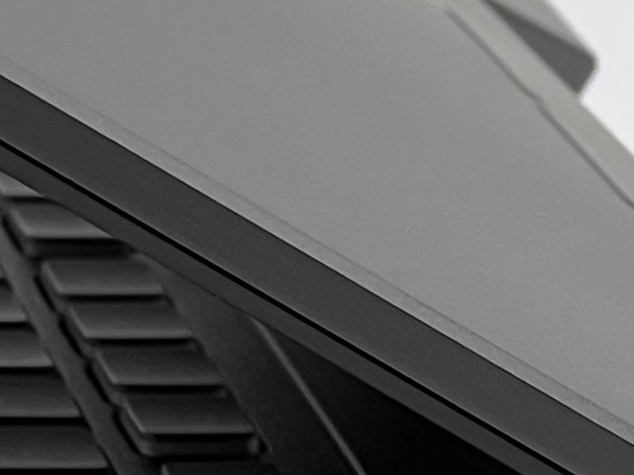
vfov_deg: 2.8
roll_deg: -0.5
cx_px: -612
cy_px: -136
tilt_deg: -8.2
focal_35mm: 523
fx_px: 9575
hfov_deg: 3.8
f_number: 2.8
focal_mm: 9
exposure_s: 1/124
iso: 32
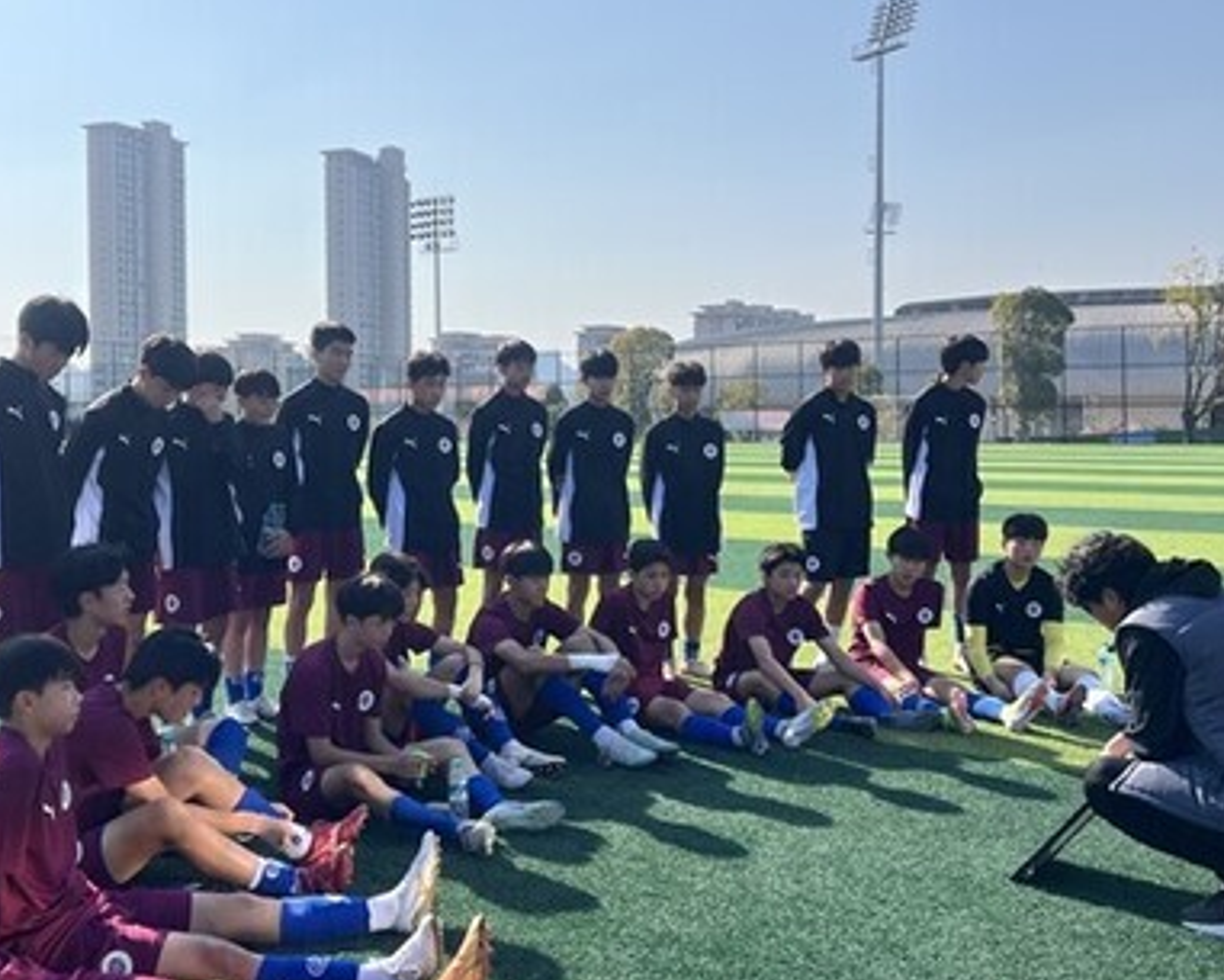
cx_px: 511
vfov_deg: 37.3
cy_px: 463
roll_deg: +0.4
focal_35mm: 40
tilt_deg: -2.5
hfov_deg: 45.6
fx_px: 1449
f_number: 1.5
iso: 50
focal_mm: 5.7
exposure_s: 1/5319
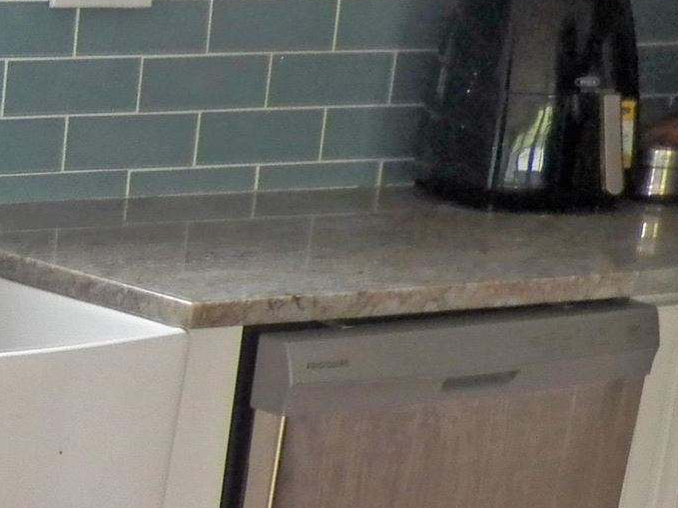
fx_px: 2488
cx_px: -850
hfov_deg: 12.7
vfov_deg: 11.5
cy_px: 562
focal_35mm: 127
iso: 125
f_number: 2.8
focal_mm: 4.9
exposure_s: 1/30
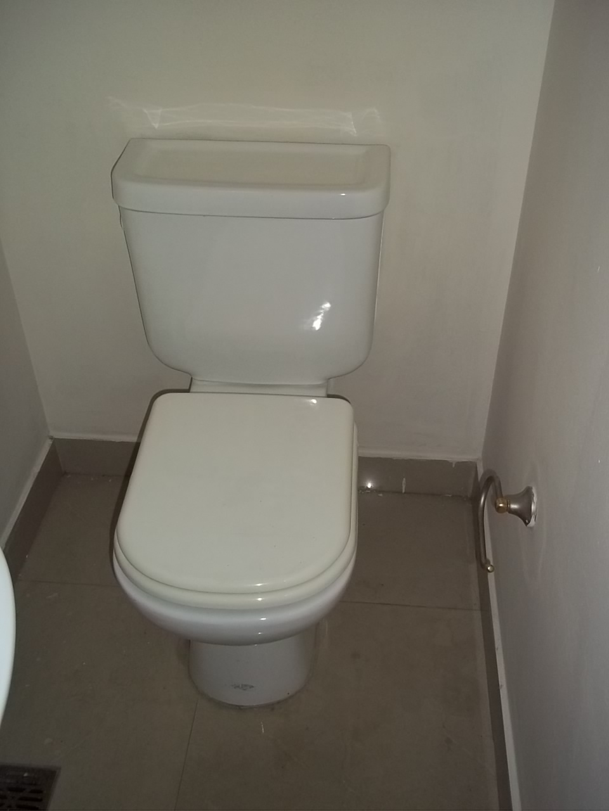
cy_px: 406
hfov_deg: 39.7
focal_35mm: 36
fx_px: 844
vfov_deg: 51.4
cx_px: 304
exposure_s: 1/30
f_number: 3.1
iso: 160
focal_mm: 6.5
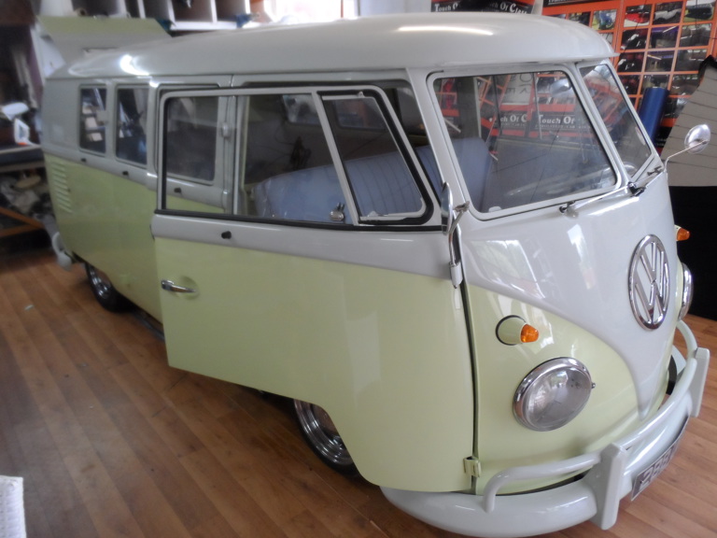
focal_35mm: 24
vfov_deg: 56.8
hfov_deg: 71.6
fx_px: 497
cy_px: 269
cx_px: 358
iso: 320
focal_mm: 4
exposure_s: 1/30
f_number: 3.2
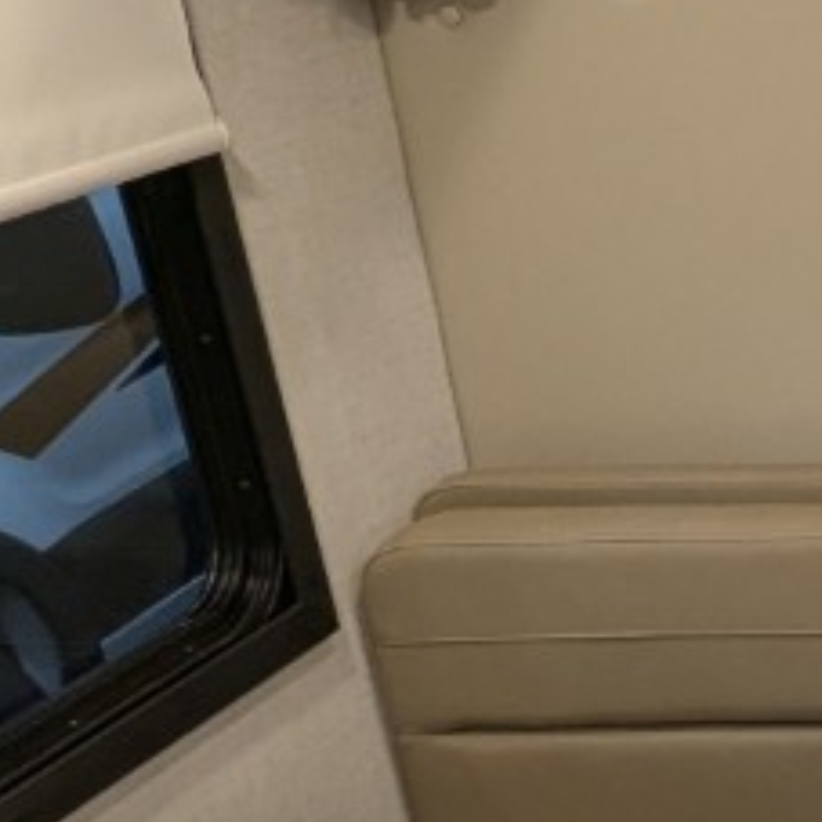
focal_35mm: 87
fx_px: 2337
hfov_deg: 15.3
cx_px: 1733
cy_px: 536
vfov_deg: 19.9
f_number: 2.2
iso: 52
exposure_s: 1/26.8
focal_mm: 2.35
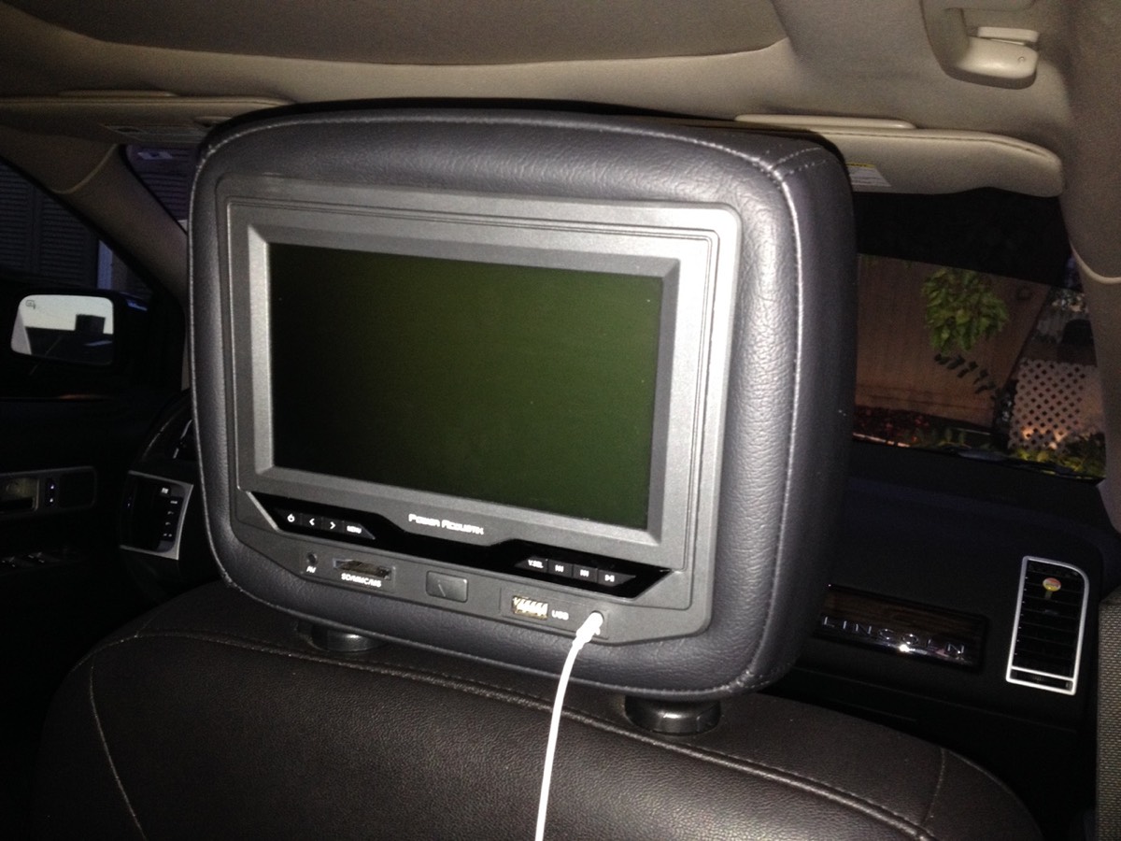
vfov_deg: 40.7
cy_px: 420
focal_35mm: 35
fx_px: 1133
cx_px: 560
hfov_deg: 52.6
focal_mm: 4.28
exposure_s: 1/16
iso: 160
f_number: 2.4
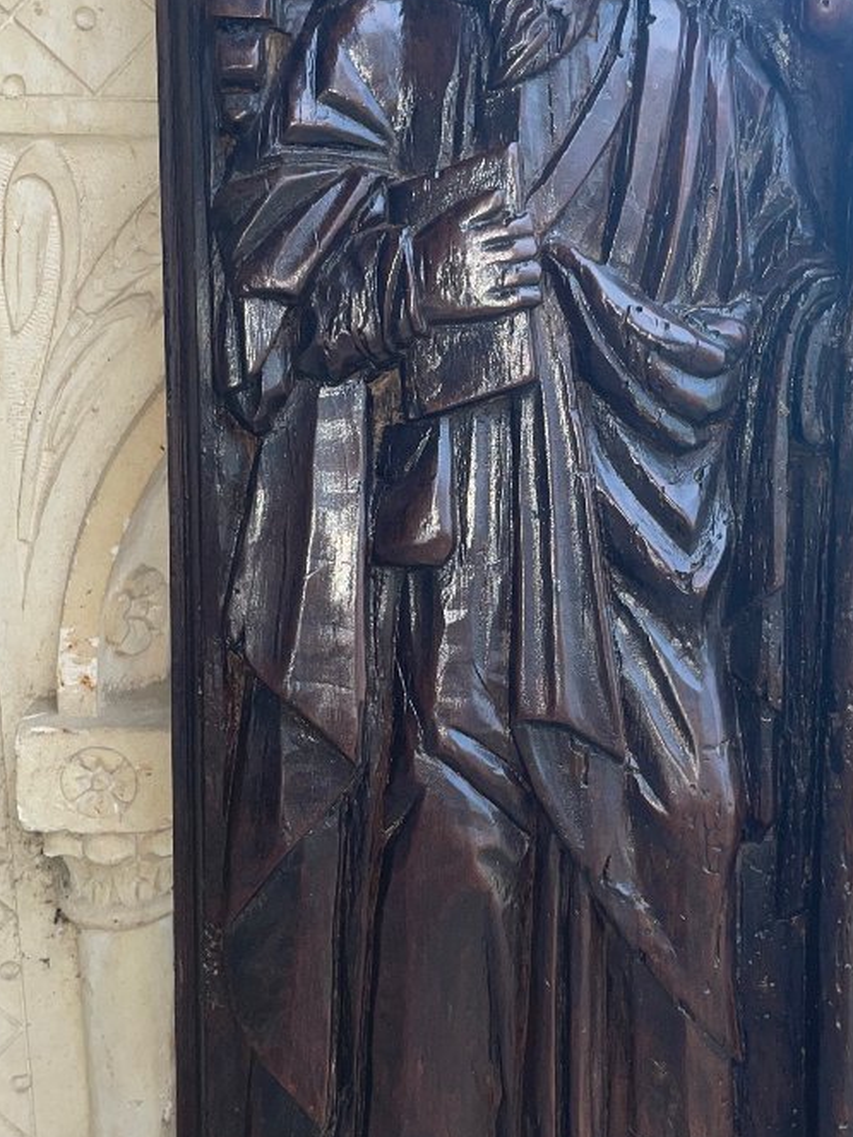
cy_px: 594
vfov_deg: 40.4
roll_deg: +1.4
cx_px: 546
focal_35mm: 47
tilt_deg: -15.0
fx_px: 1544
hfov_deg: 30.7
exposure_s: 1/250
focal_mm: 4.2
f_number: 1.6
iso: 32
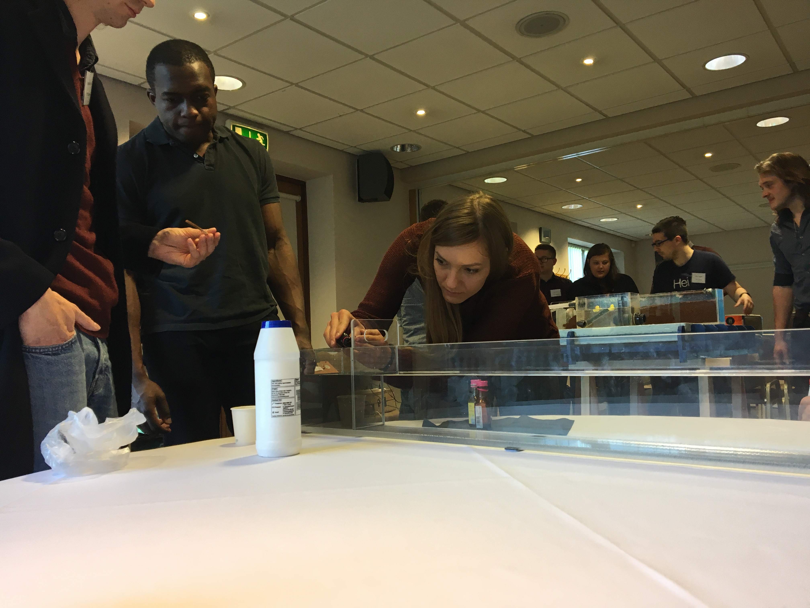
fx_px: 679
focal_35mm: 29
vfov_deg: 48.2
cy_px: 304
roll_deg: +1.8
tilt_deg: +4.3
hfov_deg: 61.7
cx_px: 405
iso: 40
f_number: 2.2
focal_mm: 4.15
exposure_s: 1/33
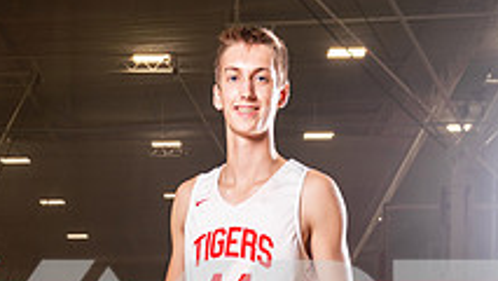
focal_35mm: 62
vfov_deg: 16.4
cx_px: 208
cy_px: 499
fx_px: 819
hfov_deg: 33.7
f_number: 6.3
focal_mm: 28
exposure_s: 1/125
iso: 100
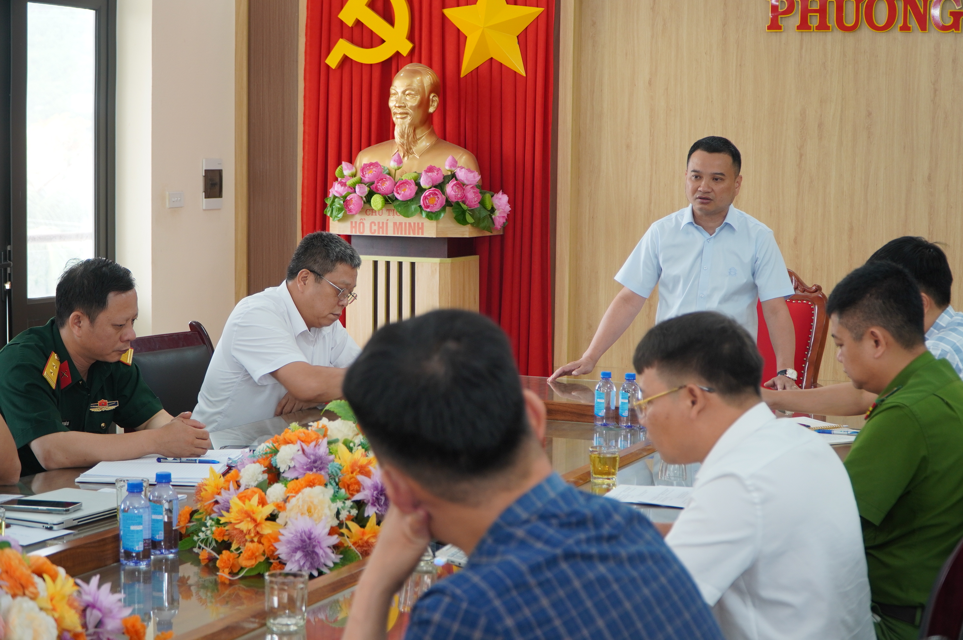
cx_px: 482
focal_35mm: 60
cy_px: 320
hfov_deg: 33.4
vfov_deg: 22.6
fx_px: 1604
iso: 320
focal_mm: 40
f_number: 4
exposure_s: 1/80
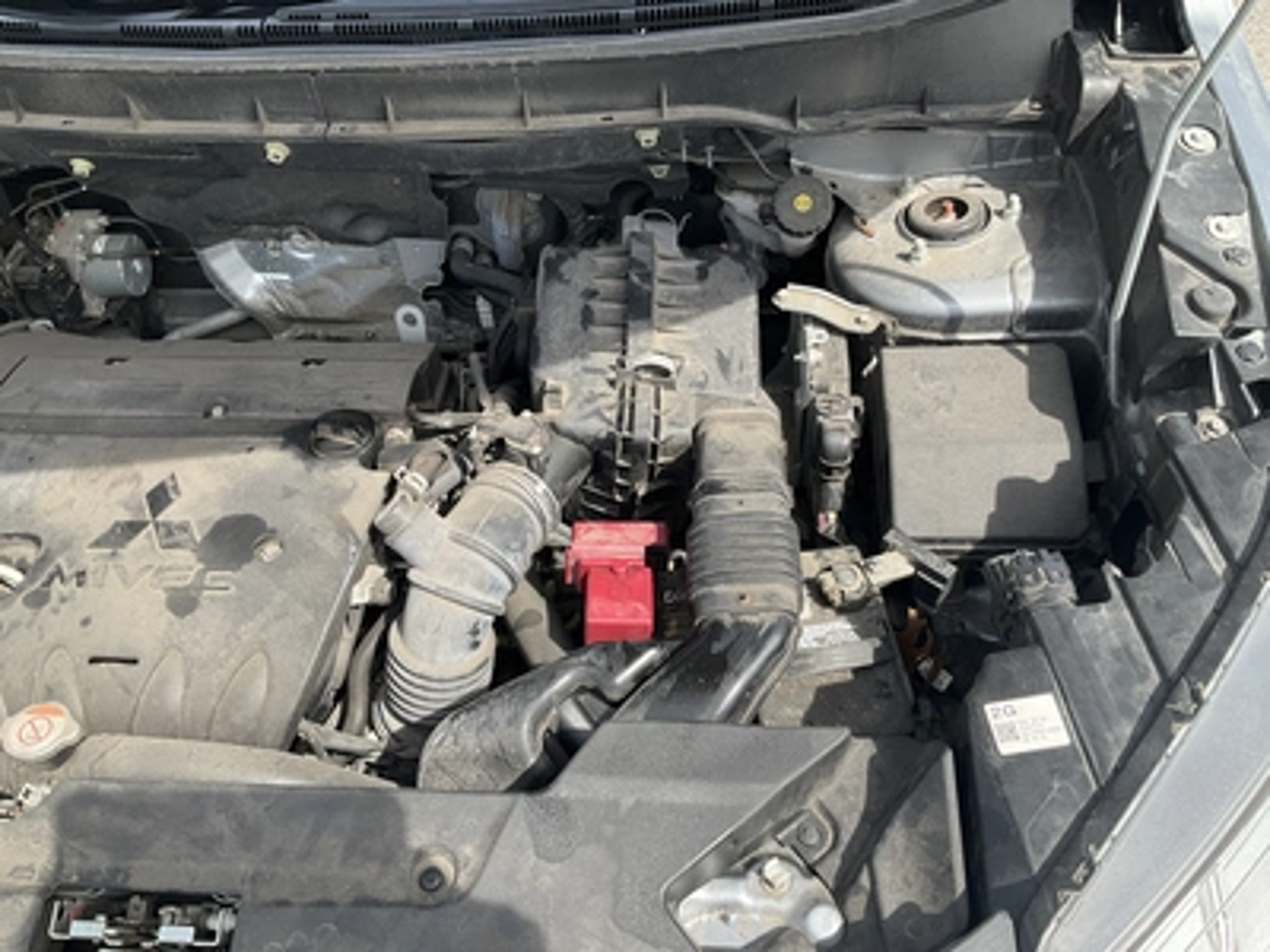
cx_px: 635
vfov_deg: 48.2
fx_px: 1064
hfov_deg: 61.7
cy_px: 476
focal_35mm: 29
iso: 25
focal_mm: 3
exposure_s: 1/562
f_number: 1.8
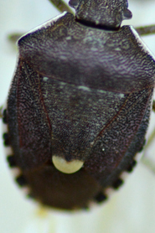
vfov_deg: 6.0
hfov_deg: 4.0
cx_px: 84
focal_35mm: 345
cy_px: 69
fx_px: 2231
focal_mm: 100
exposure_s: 1/250
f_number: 5.6
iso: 400
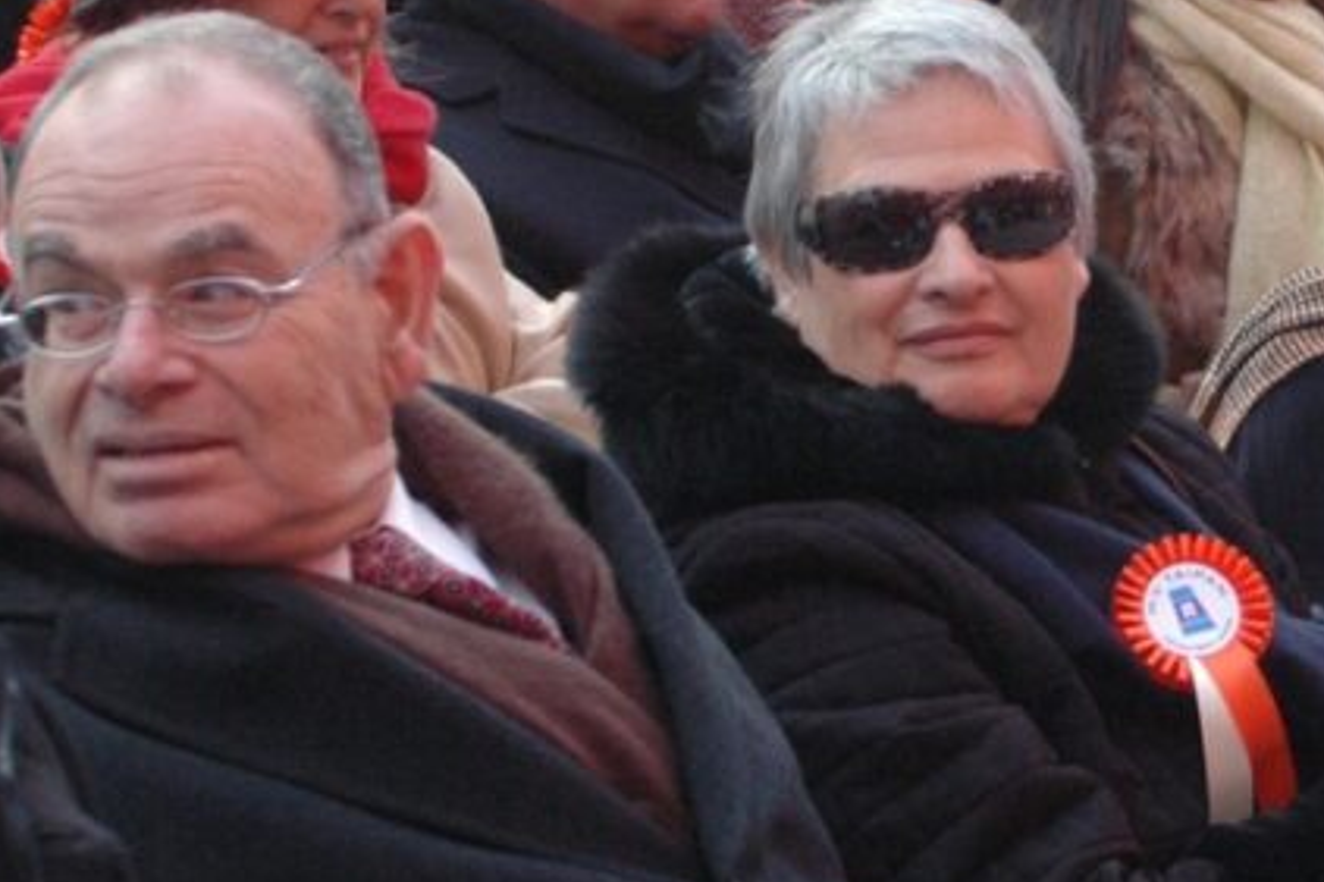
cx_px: 1399
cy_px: 281
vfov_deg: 7.5
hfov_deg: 11.2
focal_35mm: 182
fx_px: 6691
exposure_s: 1/160
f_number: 5.6
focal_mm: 50
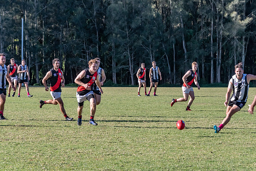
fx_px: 1269
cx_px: 128
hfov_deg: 11.5
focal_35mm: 178
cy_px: 86
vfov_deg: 7.7
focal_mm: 116
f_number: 6.3
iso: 800
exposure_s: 1/2500
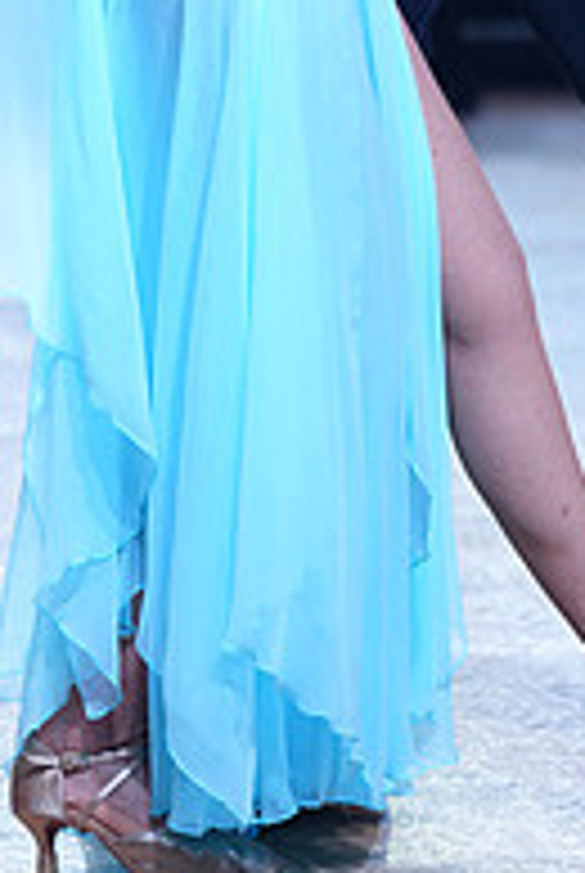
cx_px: 475
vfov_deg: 8.4
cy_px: -324
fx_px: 5877
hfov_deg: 5.7
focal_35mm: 242
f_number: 2.8
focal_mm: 81
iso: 500
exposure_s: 1/500
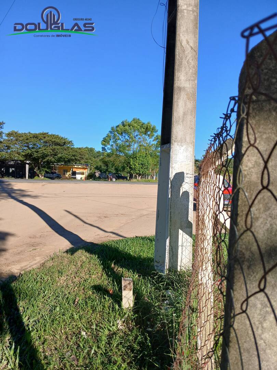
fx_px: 277
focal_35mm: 26
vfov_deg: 67.3
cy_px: 185
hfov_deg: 53.1
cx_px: 138
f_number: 1.8
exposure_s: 1/570
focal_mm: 3.98
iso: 20
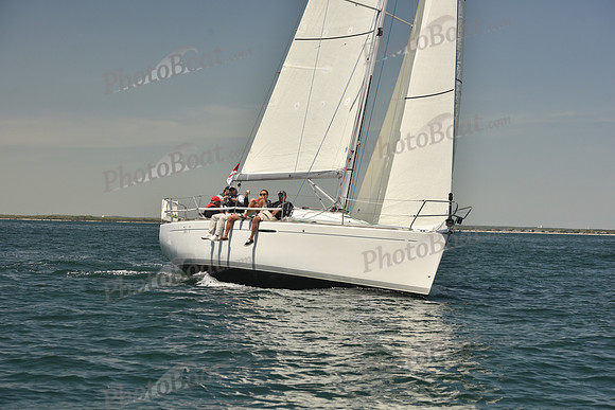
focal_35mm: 90
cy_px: 205
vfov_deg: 15.2
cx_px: 308
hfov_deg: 22.6
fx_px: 1538
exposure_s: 1/800
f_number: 7.1
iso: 250
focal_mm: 90
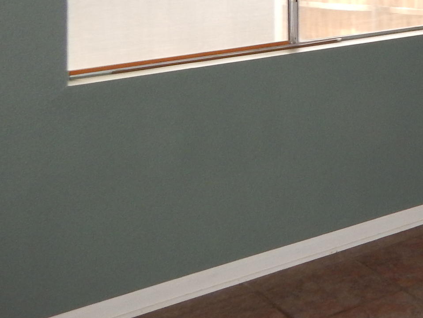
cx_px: 627
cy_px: -109
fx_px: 880
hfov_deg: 22.4
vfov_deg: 18.8
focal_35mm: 72
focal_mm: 4
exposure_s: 1/30
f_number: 3
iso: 200
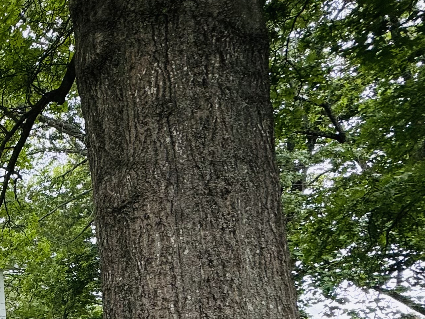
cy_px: 333
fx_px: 540
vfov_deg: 30.2
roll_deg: +0.9
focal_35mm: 44
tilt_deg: +10.2
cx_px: -183
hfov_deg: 29.7
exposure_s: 1/269
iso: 40
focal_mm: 2.22
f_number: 2.2
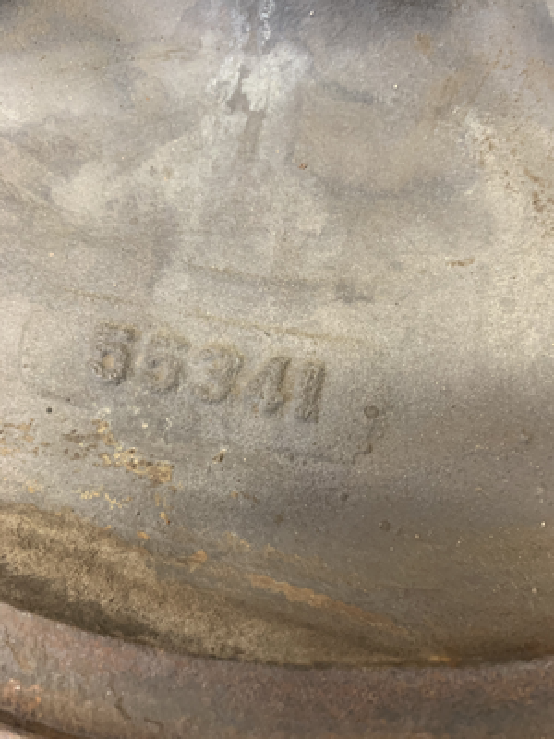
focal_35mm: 26
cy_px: 370
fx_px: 555
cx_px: 277
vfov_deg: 67.3
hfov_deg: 53.1
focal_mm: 4.25
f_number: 1.8
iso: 250
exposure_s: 1/60
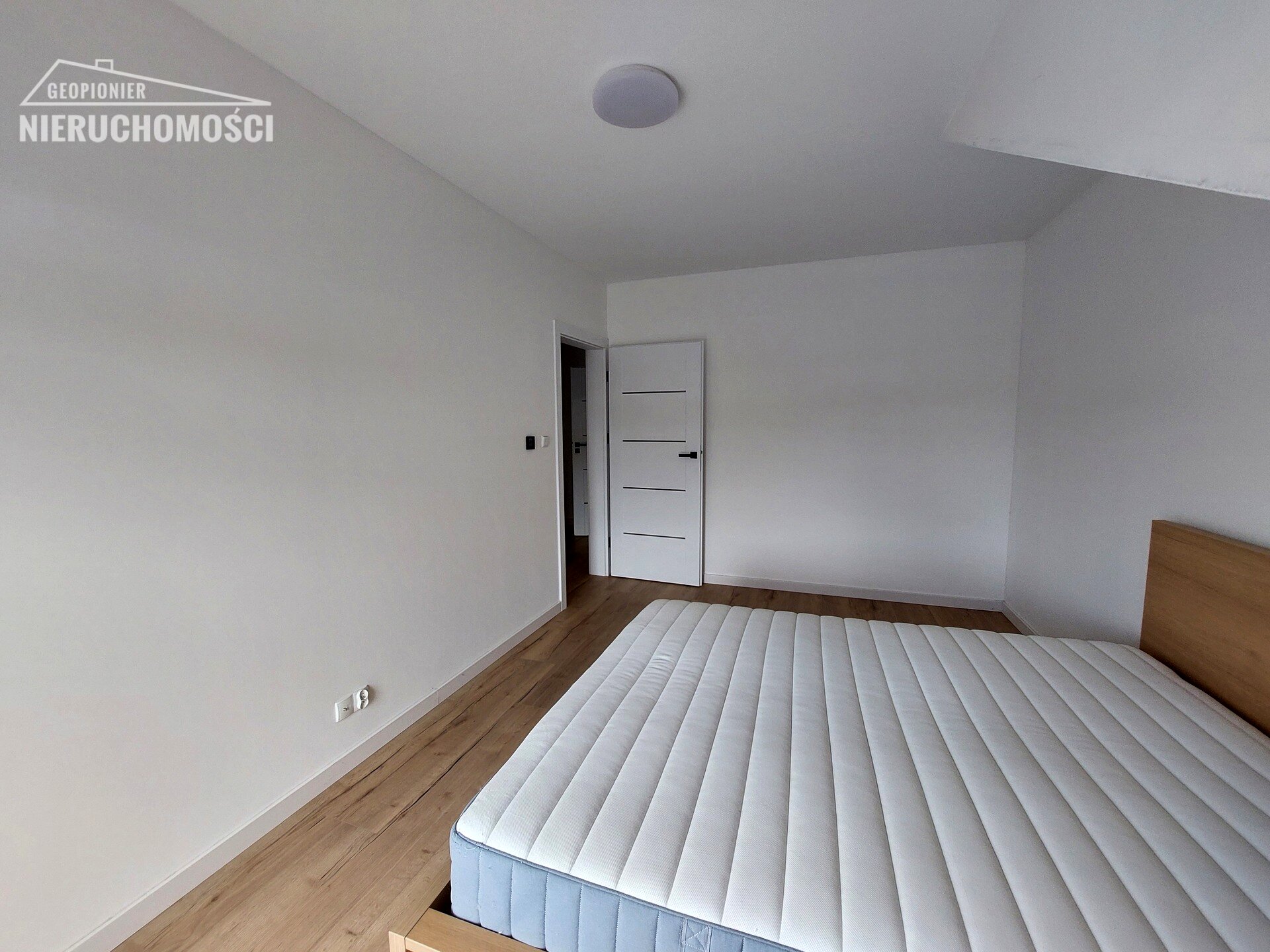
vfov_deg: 89.9
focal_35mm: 13
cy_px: 476
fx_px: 477
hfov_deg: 106.2
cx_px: 635
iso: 64
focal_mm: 1.74
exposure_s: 1/100
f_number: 2.2
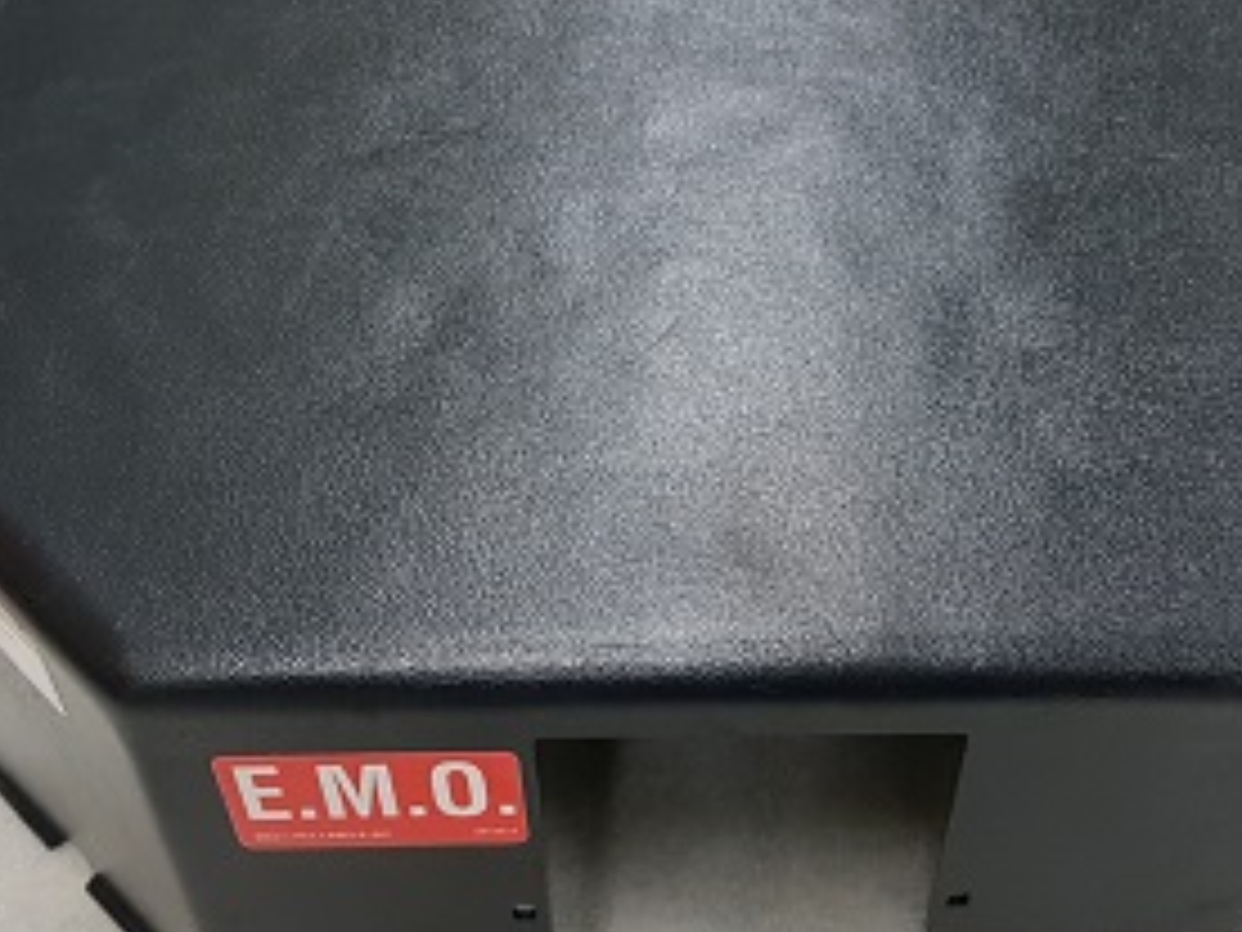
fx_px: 1758
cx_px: 778
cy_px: 414
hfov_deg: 38.7
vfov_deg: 29.7
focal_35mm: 49
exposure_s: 1/40
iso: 200
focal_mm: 4.2
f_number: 1.7
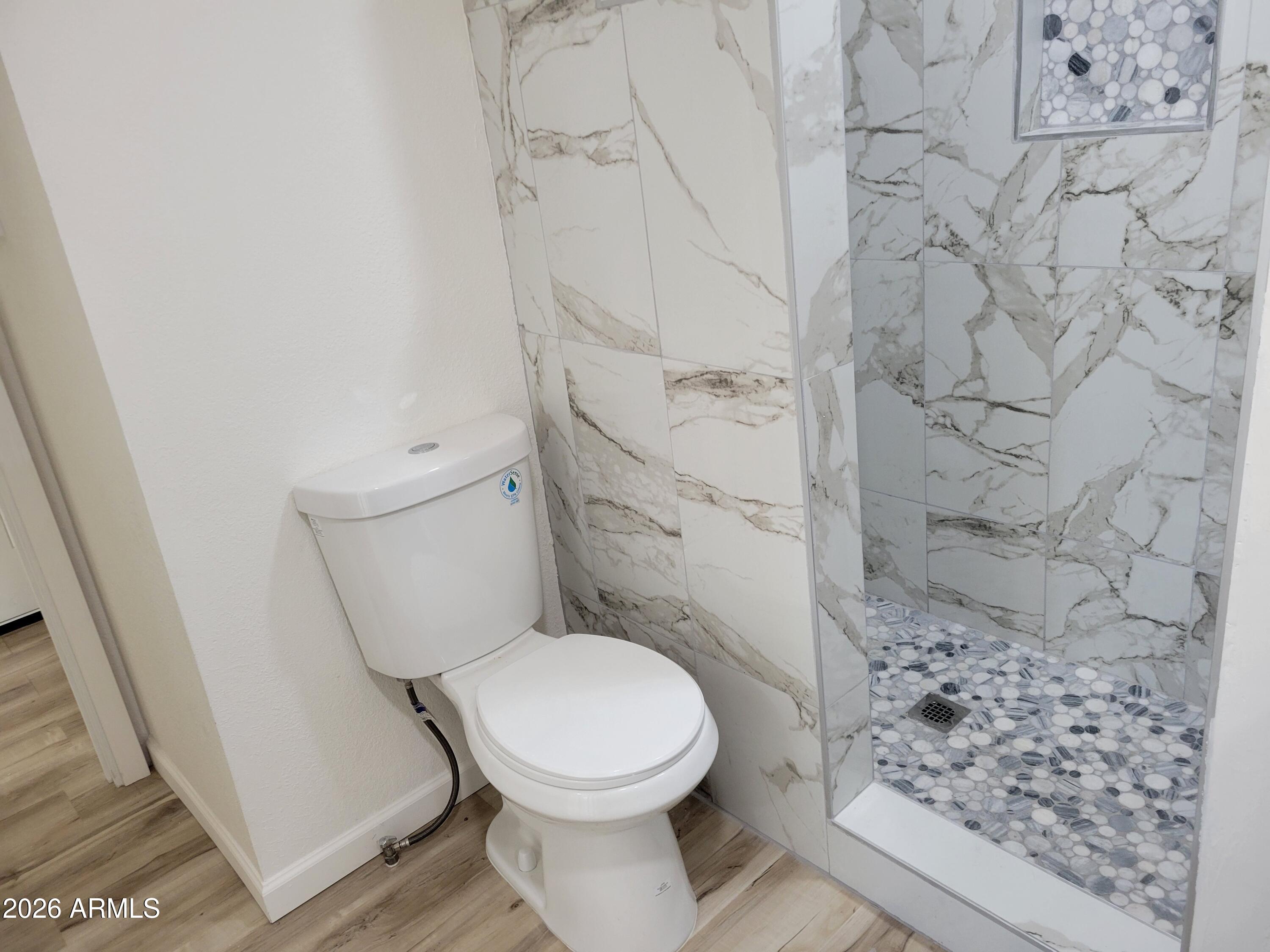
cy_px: 476
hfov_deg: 67.3
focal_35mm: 26
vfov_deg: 53.1
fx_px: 954
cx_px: 635
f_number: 1.8
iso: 200
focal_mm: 5.4
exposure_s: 1/120
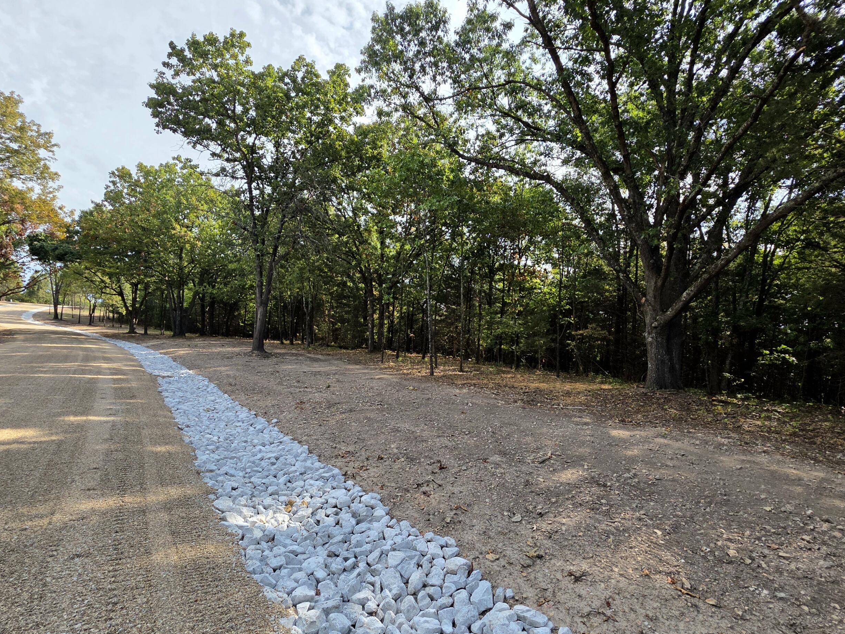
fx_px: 391
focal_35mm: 16
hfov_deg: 94.5
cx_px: 408
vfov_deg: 78.0
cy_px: 333
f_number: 1.9
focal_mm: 2.2
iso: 40
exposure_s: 1/1429
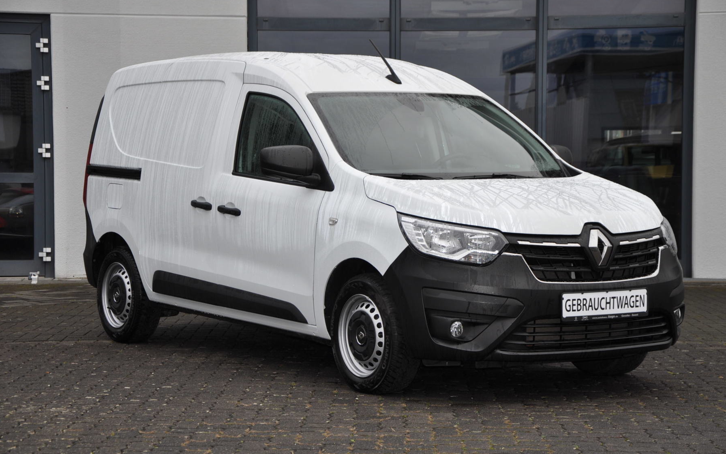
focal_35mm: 89
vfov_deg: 14.7
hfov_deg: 23.3
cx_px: 362
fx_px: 1761
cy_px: 224
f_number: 5
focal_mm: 58
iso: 250
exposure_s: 1/200
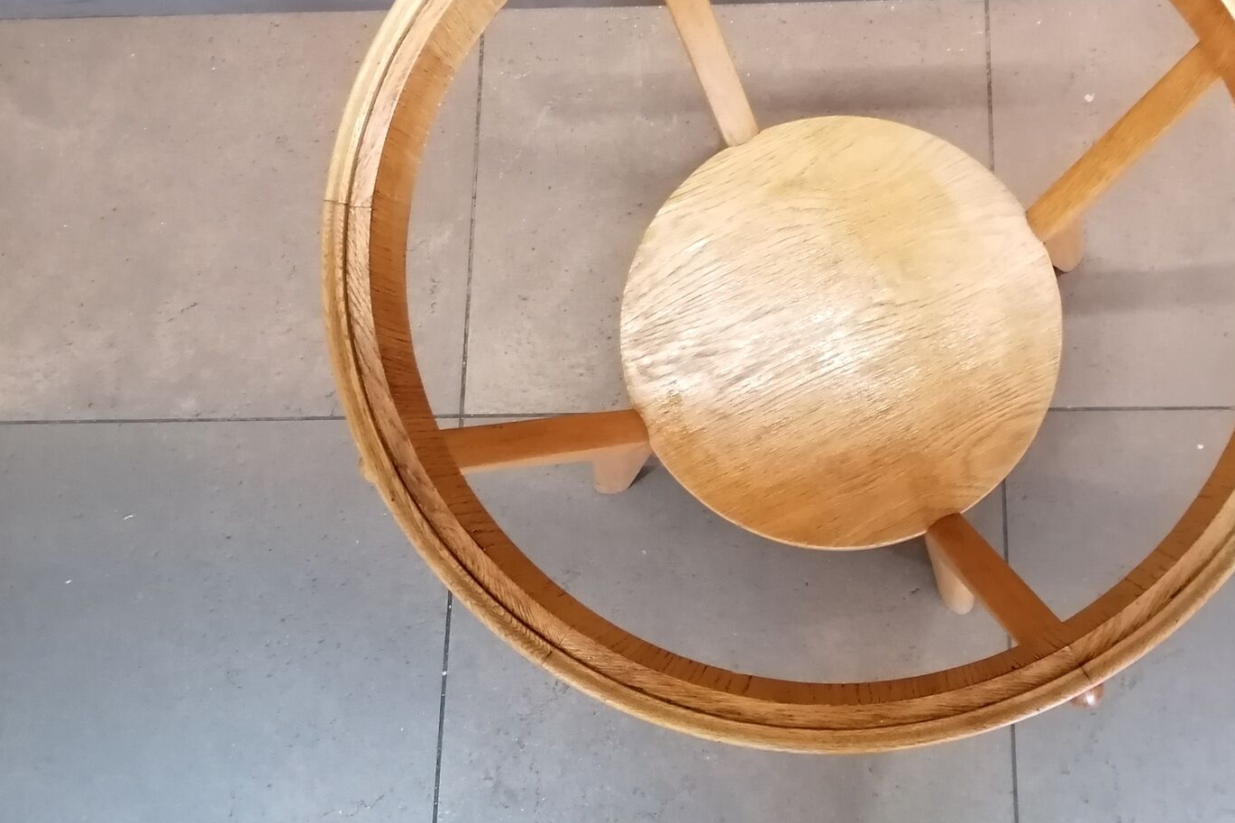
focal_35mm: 41
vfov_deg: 32.5
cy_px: 314
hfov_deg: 46.4
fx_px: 1406
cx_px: 852
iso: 640
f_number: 1.8
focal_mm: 4.75
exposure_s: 1/20
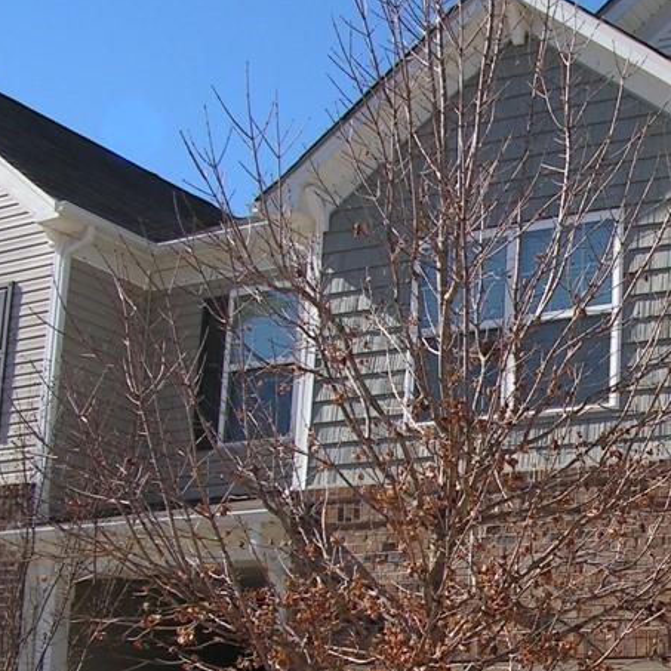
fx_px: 1579
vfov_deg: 23.6
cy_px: 539
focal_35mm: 72
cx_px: 671
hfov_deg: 23.0
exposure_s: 1/500
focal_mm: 6
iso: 64
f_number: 4.8
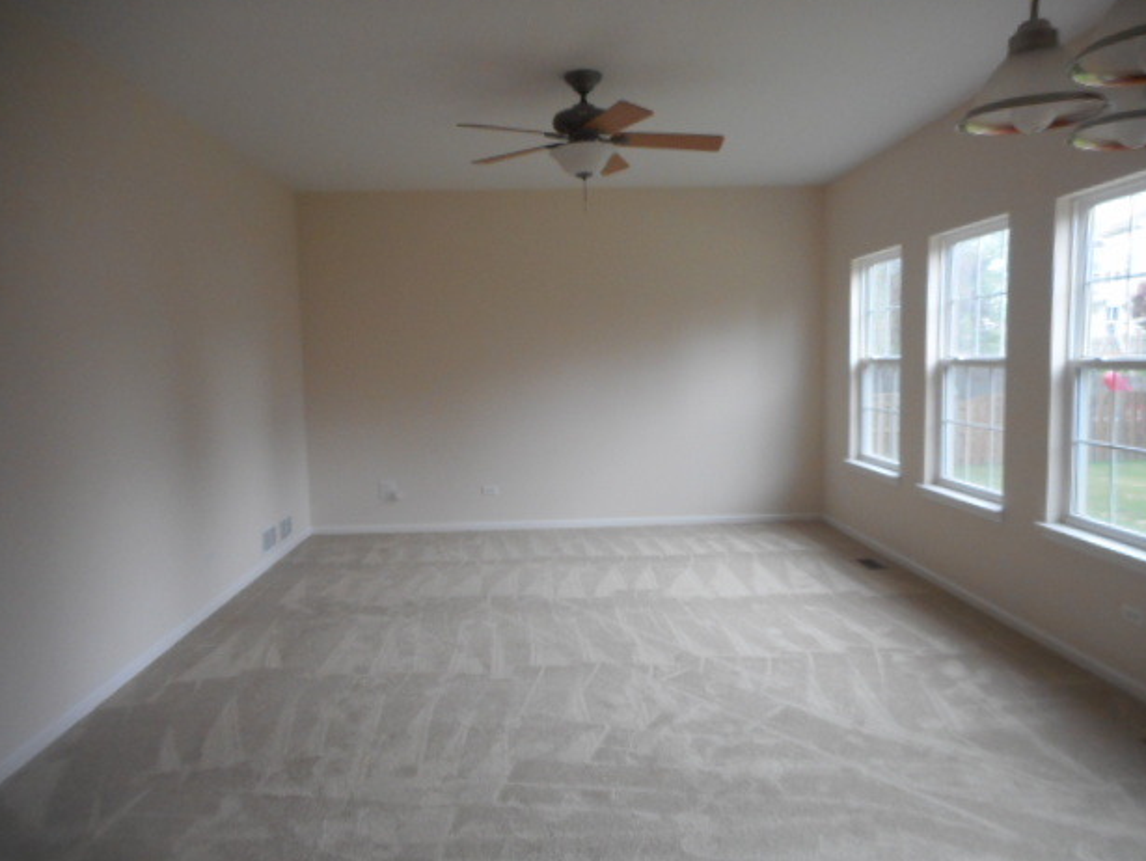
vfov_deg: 53.1
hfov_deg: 67.3
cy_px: 434
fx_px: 861
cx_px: 566
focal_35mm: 26
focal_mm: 4.5
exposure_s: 1/30
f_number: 3.7
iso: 320
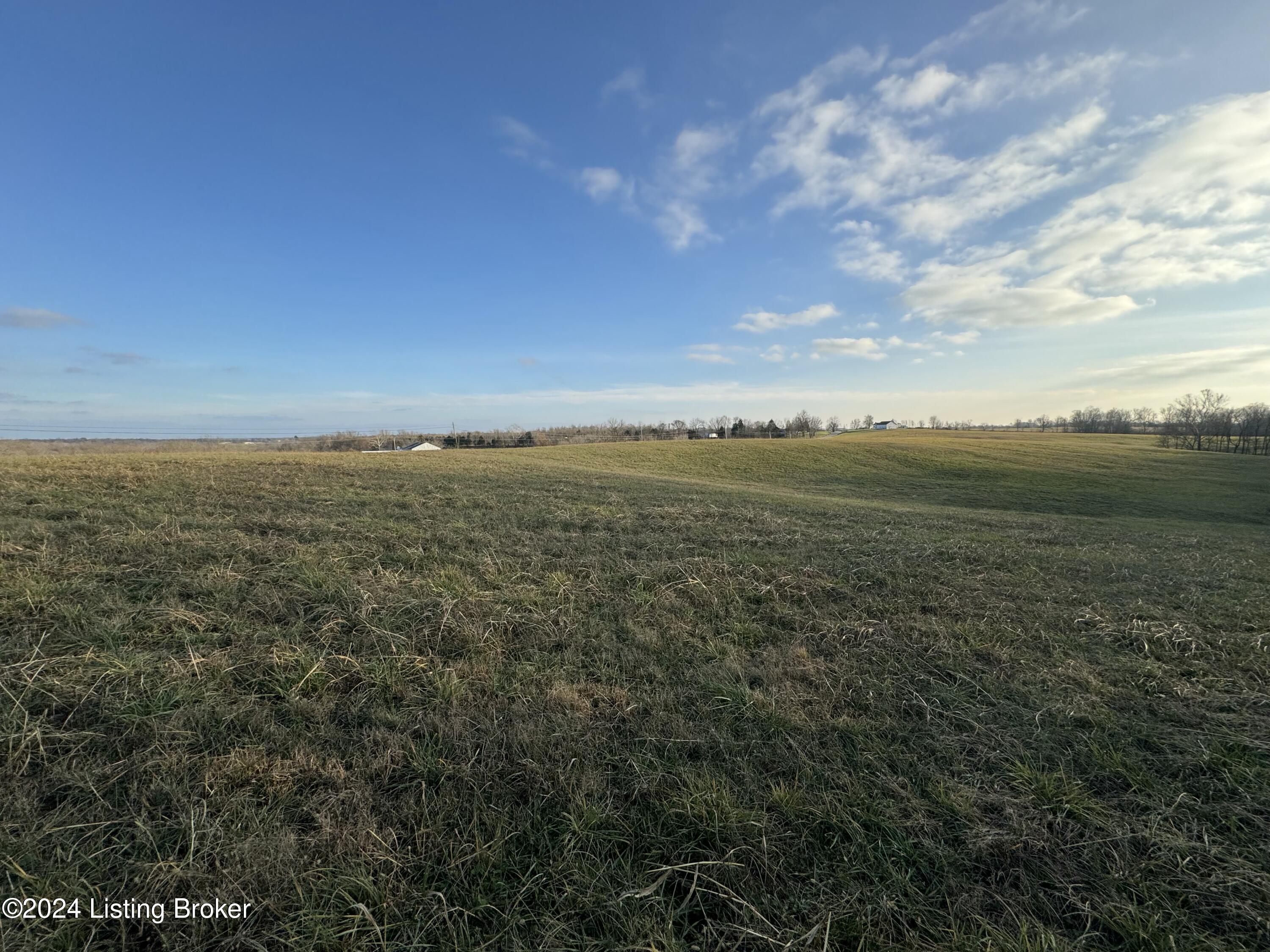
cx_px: 635
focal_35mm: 14
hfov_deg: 102.1
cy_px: 476
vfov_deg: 85.7
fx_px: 514
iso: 40
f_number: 2.2
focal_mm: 2.22
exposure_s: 1/1178
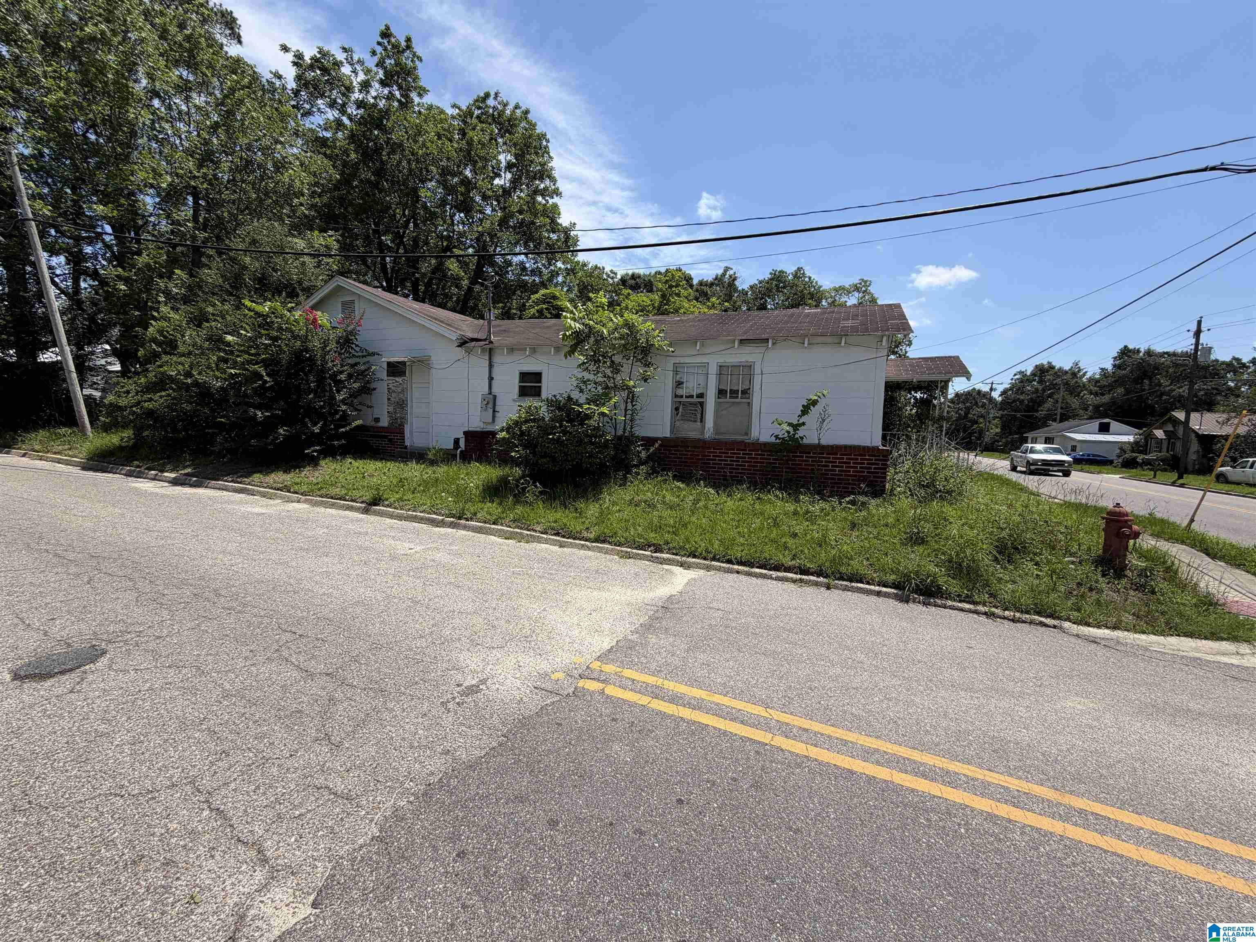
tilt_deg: -4.6
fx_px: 508
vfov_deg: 85.7
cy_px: 471
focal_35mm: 14
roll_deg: -2.2
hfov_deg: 102.1
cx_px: 628
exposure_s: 1/876
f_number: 2.2
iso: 20
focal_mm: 2.22
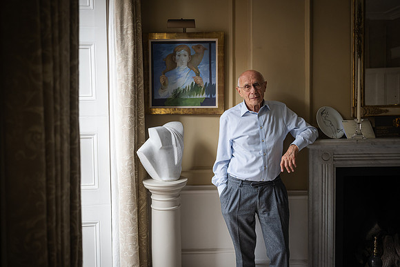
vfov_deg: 37.1
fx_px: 397
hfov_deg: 53.4
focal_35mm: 36
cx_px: 200
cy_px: 131
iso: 800
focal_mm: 35
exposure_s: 1/500
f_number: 2
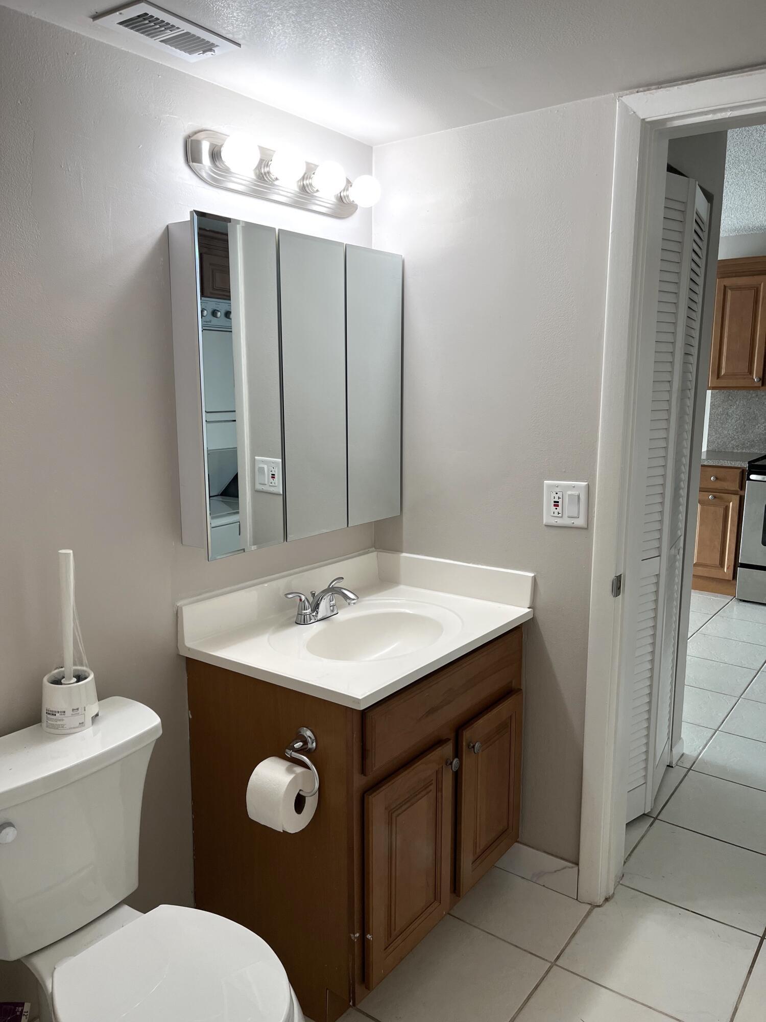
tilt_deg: -10.1
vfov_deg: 67.3
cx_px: 383
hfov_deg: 53.1
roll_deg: +1.0
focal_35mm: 26
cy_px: 511
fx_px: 767
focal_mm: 5.1
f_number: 1.6
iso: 80
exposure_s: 1/120
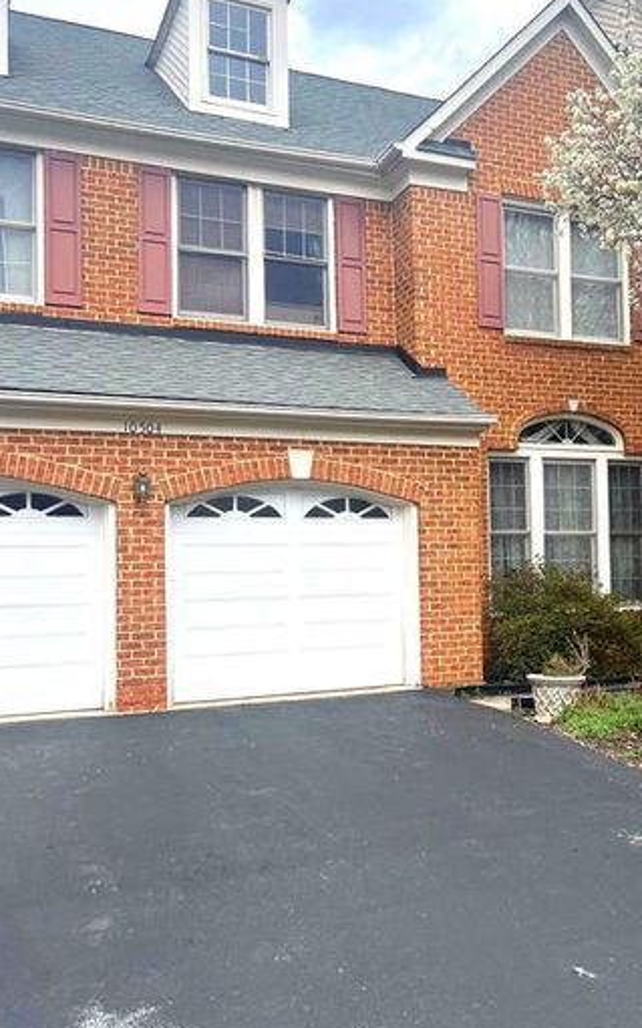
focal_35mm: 36
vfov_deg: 54.0
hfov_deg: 34.7
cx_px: 469
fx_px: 1009
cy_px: 520
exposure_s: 1/1468
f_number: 1.5
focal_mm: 5.7
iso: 50
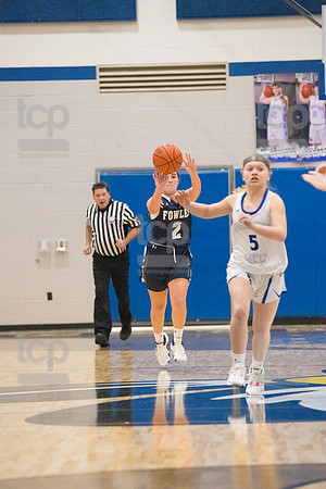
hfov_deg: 7.4
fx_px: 2513
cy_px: 244
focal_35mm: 185
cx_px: 163
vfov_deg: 11.1
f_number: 4.5
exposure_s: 1/1600
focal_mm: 185
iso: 10000
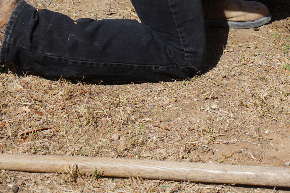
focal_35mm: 119
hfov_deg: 17.1
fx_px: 959
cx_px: 235
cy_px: -119
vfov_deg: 11.0
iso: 100
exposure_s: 1/640
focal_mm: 34
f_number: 5
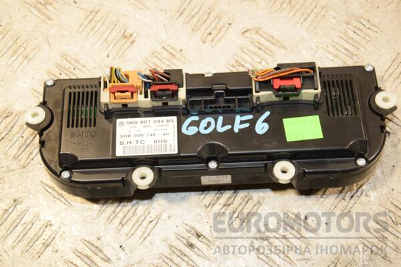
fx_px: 835
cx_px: 200
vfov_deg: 18.2
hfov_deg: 27.0
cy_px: 134
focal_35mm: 75
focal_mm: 50
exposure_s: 1/200
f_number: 7.1
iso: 800
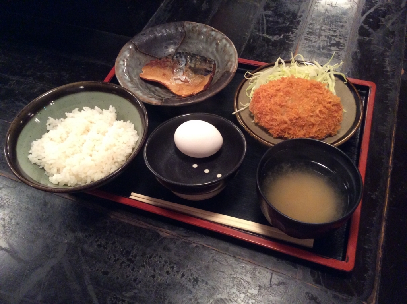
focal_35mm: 32
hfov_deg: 56.9
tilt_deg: -53.8
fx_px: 376
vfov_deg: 44.1
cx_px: 204
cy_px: 152
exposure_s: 1/20
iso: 250
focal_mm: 3.3
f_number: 2.4
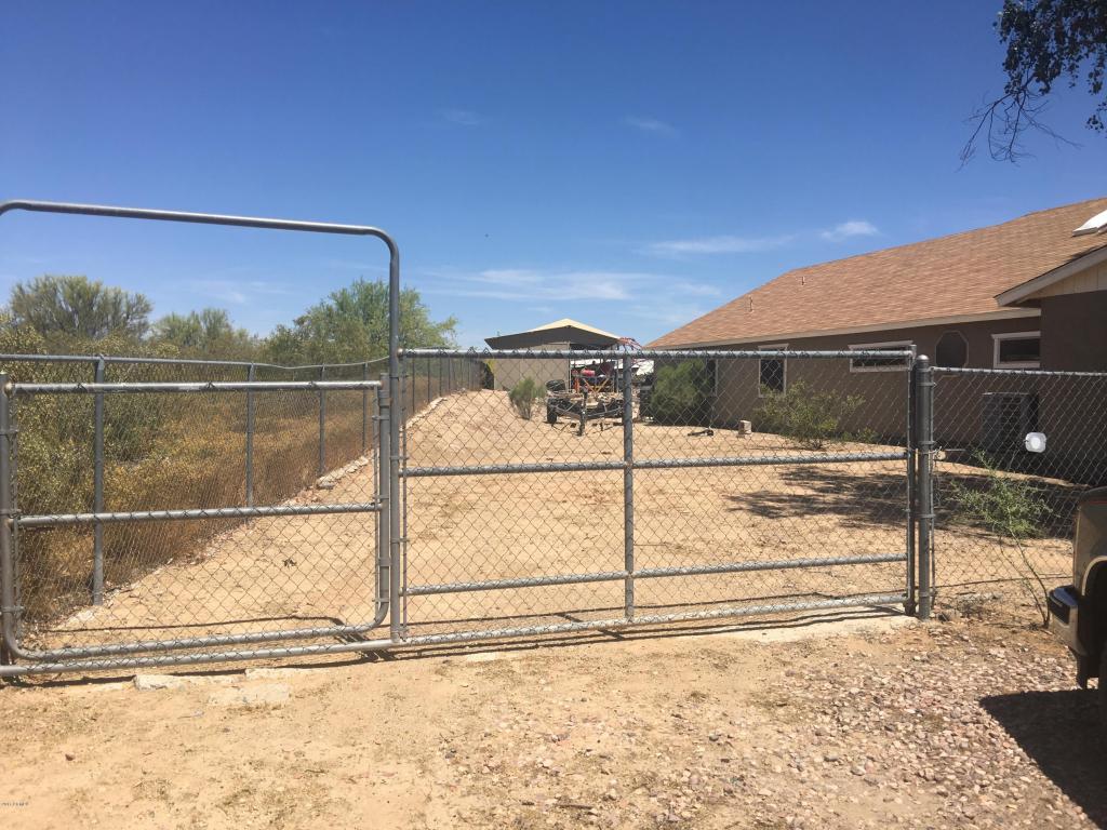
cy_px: 415
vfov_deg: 48.2
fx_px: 927
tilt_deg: -0.5
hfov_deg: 61.7
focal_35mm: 29
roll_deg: -0.4
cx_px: 554
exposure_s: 1/1972
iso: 25
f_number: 2.2
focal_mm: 4.15
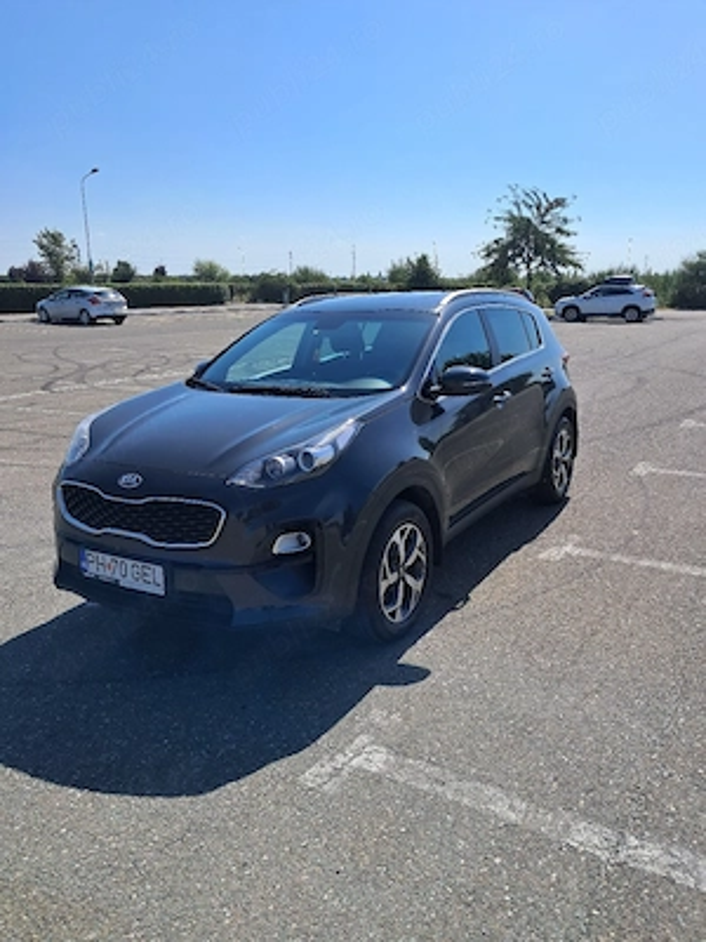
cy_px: 471
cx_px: 353
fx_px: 734
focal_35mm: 27
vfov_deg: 65.3
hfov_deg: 51.4
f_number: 1.8
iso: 50
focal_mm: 4
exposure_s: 1/1111
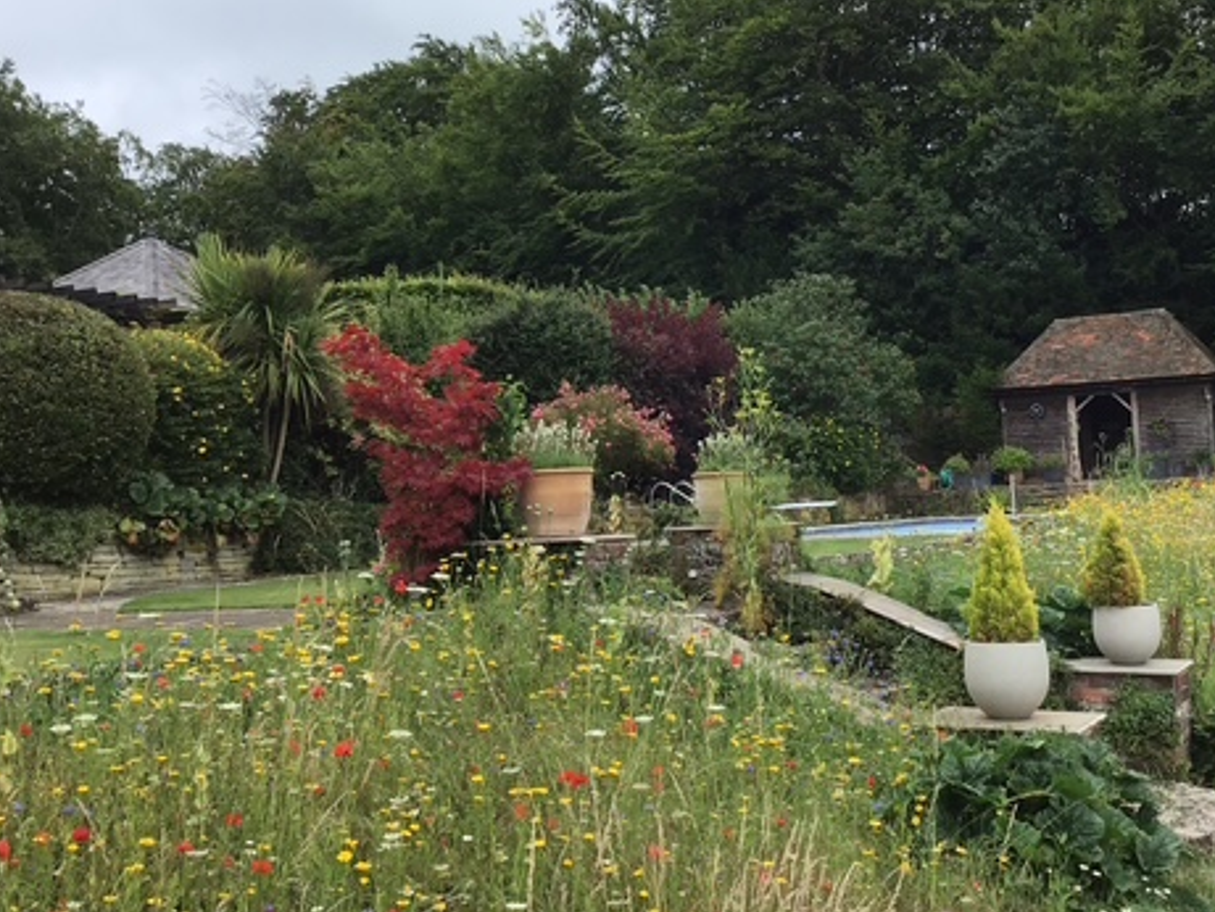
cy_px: 377
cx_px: 749
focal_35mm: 43
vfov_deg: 33.5
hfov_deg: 43.5
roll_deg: +2.2
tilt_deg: +4.0
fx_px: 1510
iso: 25
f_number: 2.4
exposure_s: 1/488
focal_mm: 3.3
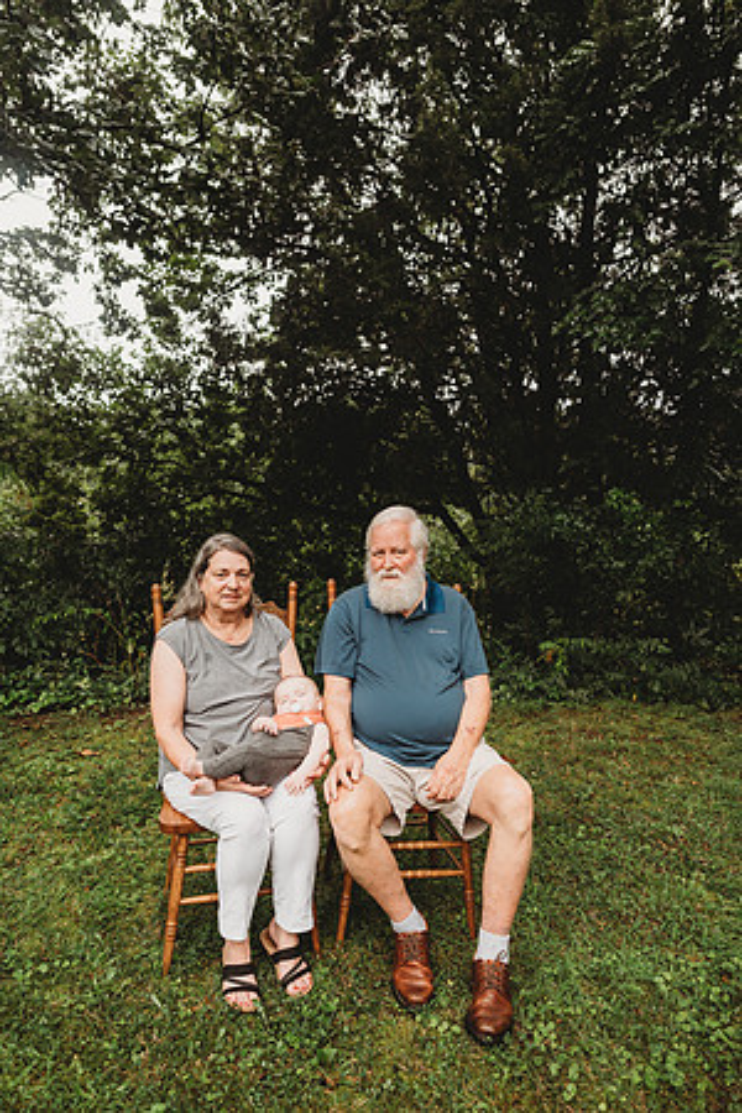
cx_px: 371
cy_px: 556
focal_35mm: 24
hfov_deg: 53.1
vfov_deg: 73.7
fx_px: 742
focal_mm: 24
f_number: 3.5
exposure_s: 1/160
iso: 400
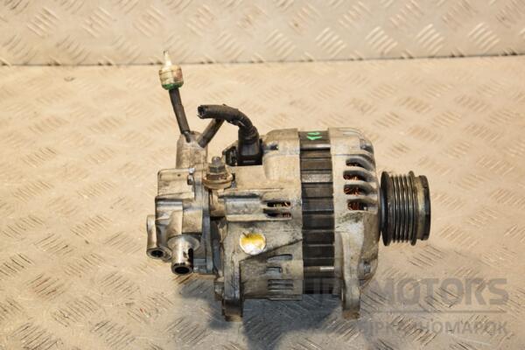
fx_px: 1050
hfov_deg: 28.1
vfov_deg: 18.9
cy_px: 175
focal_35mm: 72
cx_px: 262
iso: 800
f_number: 5.6
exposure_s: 1/200
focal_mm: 48
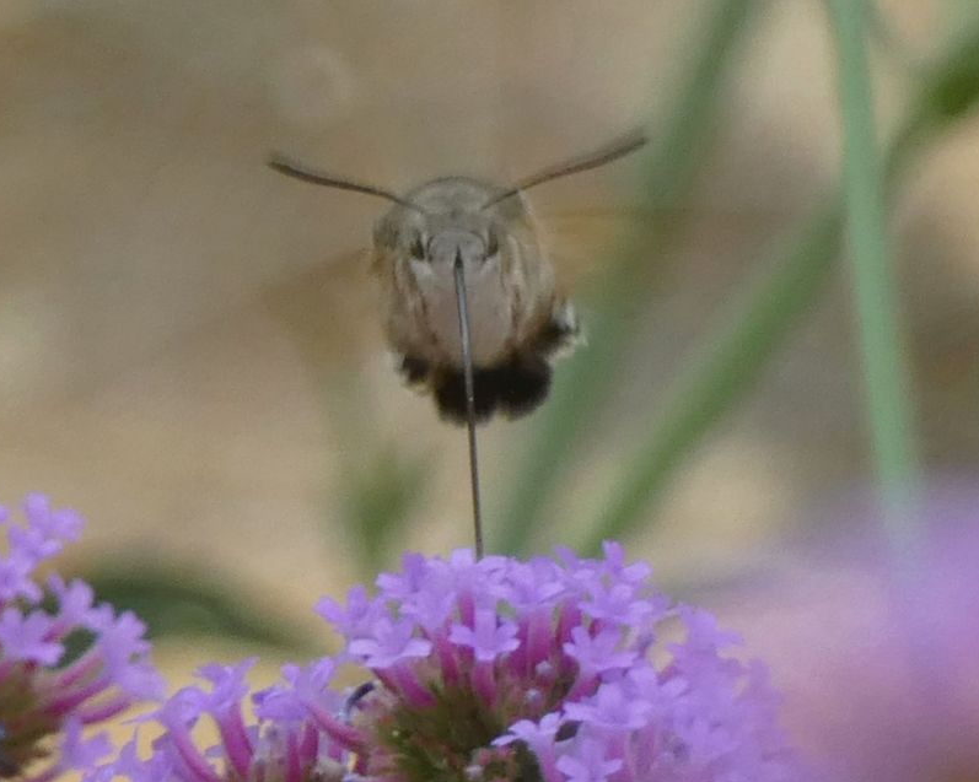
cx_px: 470
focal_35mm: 460
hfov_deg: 4.2
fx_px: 13323
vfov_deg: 3.4
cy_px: 392
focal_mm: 78.8
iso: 160
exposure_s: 1/100
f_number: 5.6
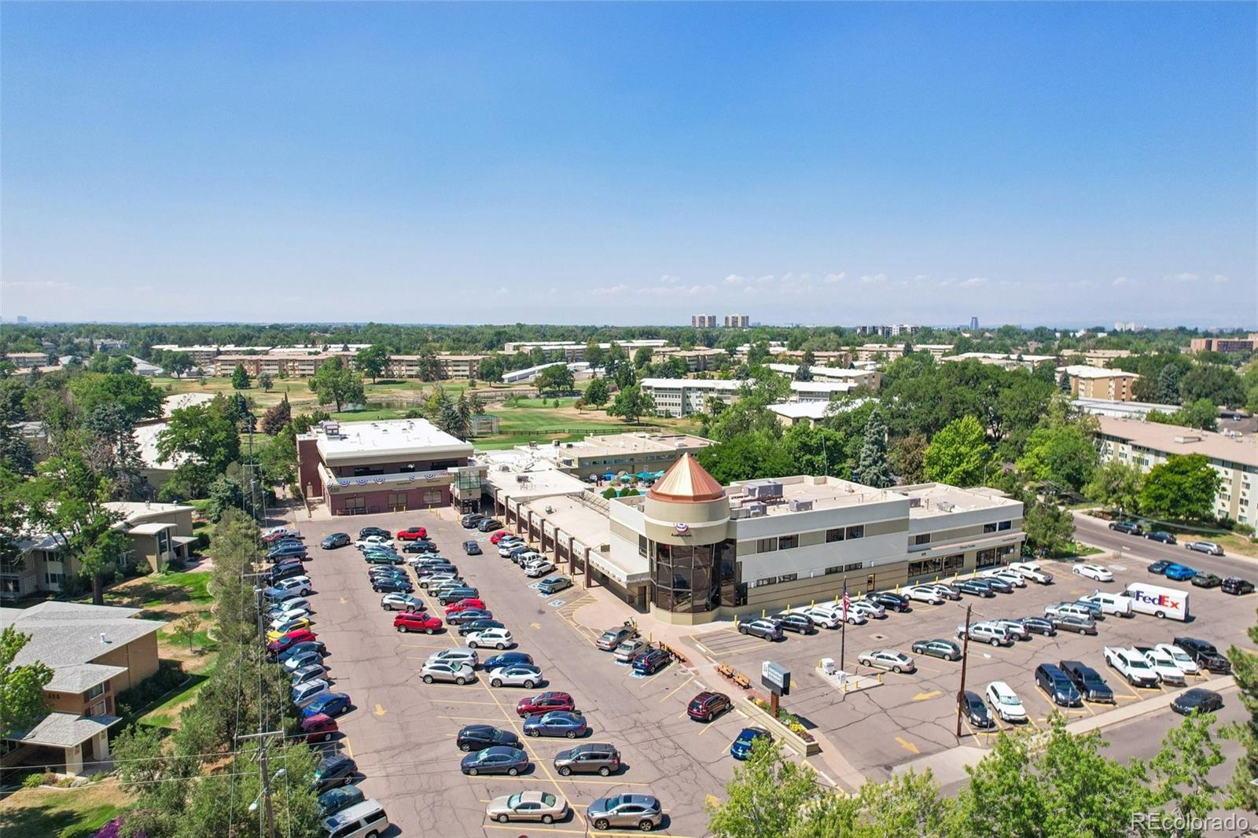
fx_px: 769
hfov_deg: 78.6
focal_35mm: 22
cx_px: 629
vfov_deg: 57.2
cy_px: 419
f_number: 2.8
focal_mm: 8.4
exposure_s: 1/400
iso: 100
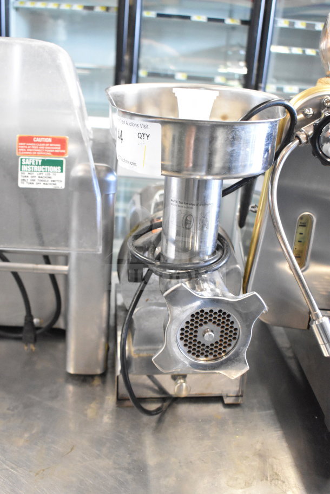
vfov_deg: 51.3
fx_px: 516
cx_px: 165
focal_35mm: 38
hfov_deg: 35.5
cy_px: 247
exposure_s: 1/100
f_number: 5
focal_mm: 25
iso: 6400
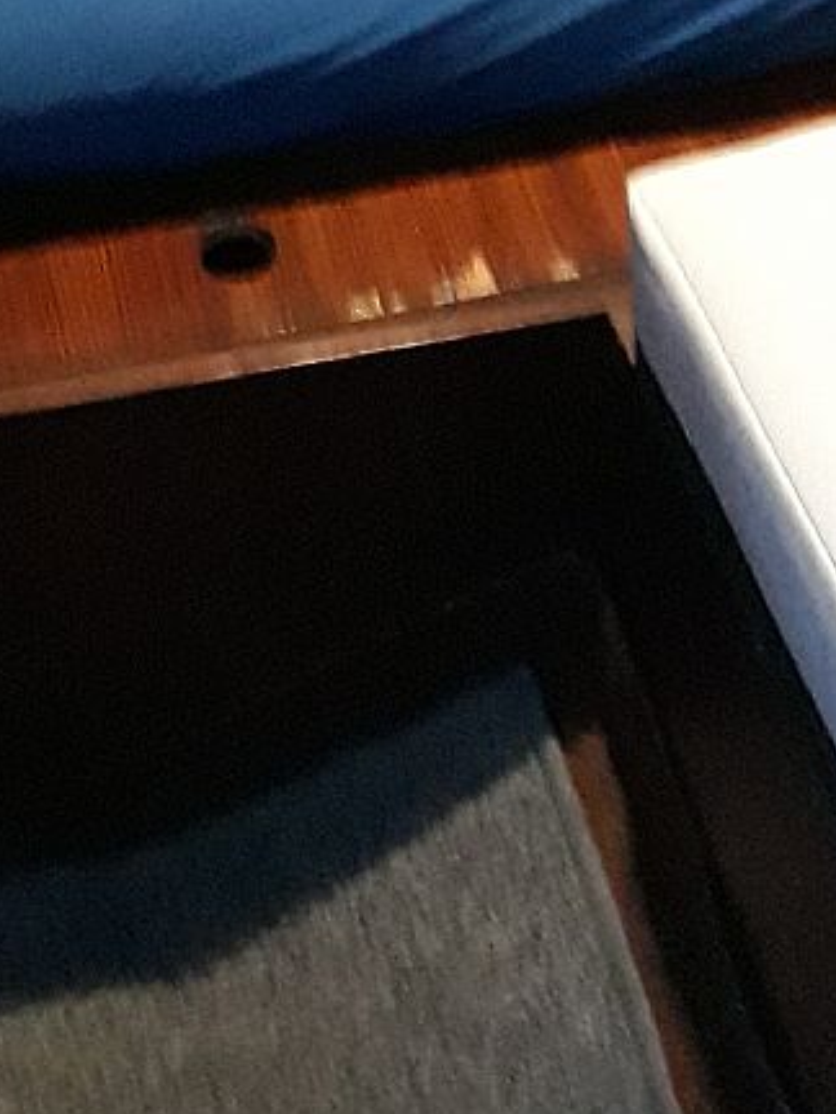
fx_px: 2898
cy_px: -709
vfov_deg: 18.4
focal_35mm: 90
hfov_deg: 16.4
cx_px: 302
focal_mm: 3.71
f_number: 1.7
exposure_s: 1/20
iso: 640
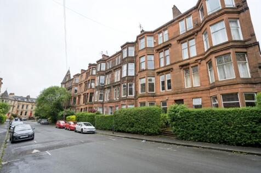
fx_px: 123
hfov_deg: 93.3
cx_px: 130
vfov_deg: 70.4
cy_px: 86
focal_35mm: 17
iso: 800
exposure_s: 1/2000
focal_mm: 17
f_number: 4
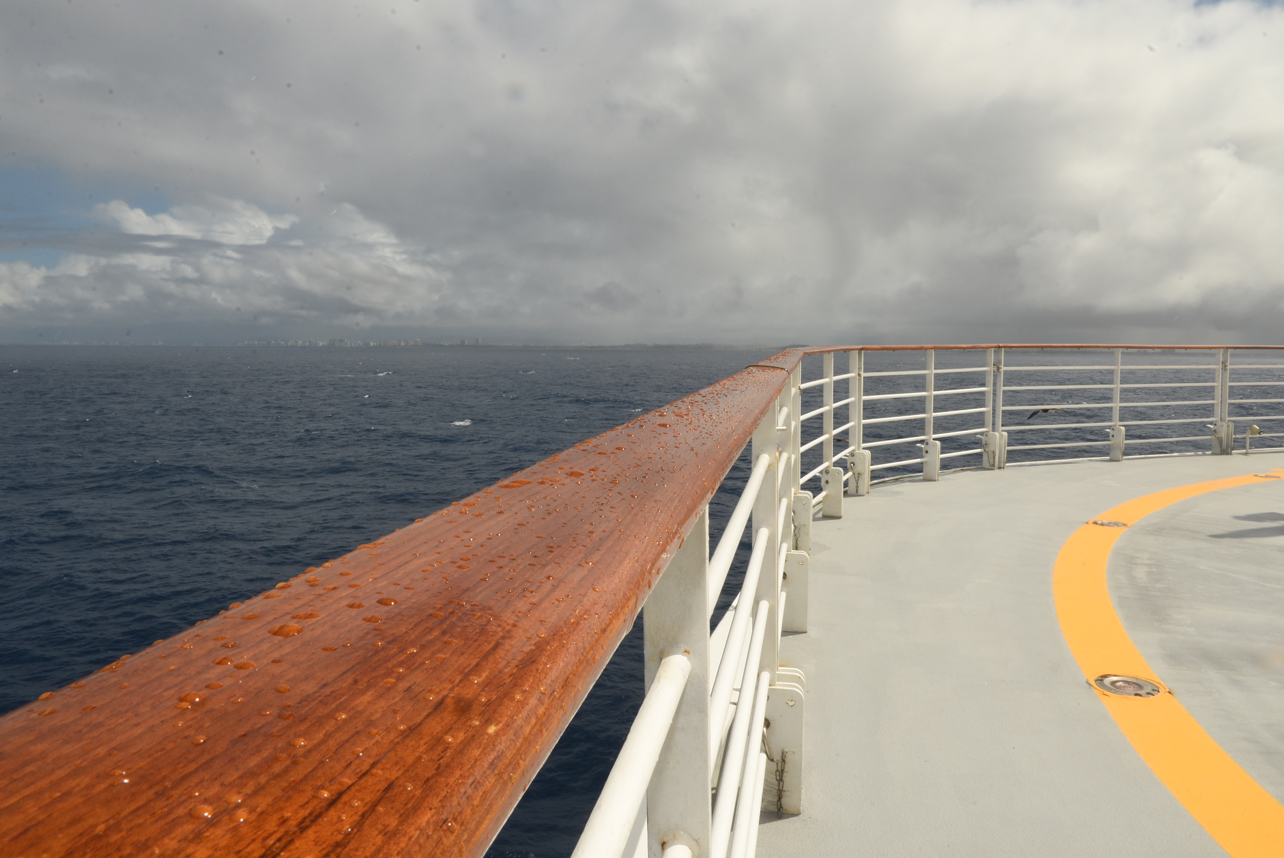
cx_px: 642
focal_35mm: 26
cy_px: 429
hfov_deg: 70.4
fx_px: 910
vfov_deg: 50.5
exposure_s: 1/125
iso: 200
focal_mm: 17
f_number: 20
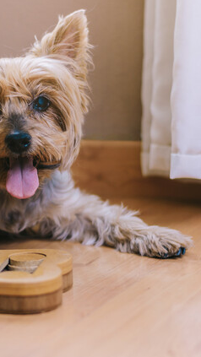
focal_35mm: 119
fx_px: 1127
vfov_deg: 18.0
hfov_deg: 10.1
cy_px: 178
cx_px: -21
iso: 100
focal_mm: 50
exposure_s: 1/125
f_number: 2
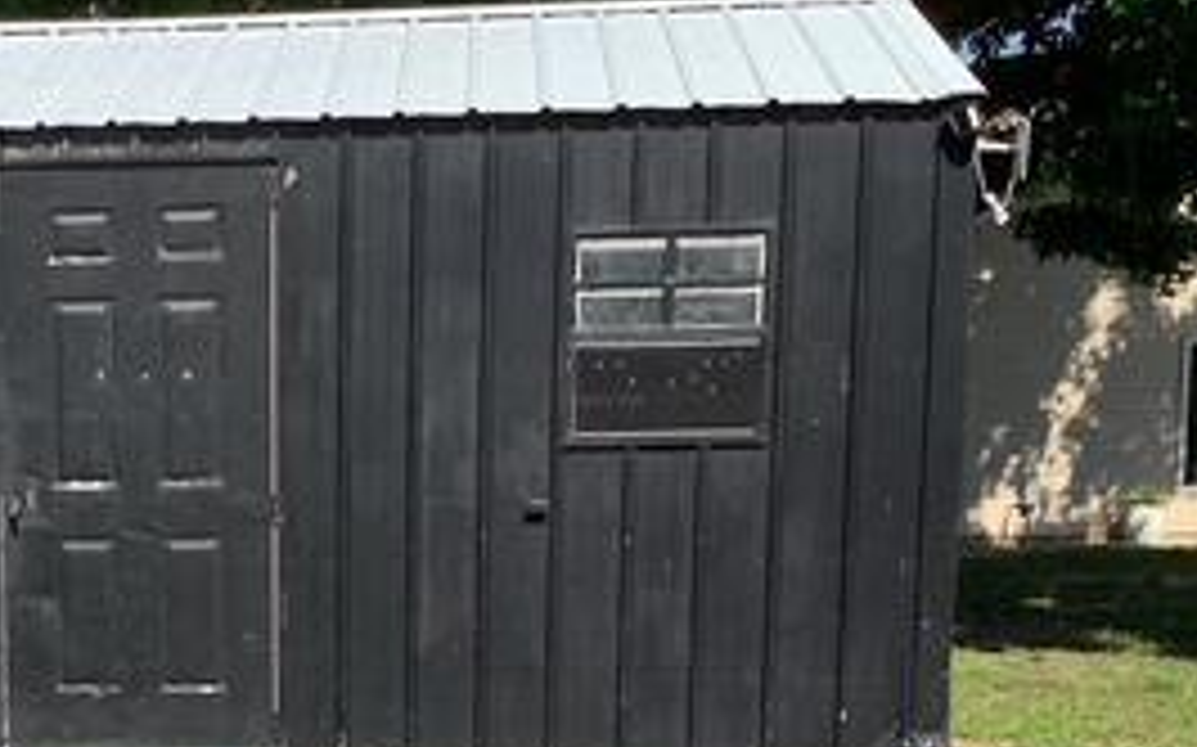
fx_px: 2576
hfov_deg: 25.3
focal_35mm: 79
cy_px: 882
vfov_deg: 15.9
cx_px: 99
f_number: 2.4
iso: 25
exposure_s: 1/708
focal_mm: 3.3
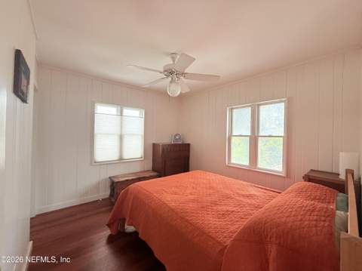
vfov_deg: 85.6
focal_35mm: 14
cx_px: 181
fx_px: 146
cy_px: 136
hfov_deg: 102.1
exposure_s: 1/99
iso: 160
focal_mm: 2.22
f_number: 2.2
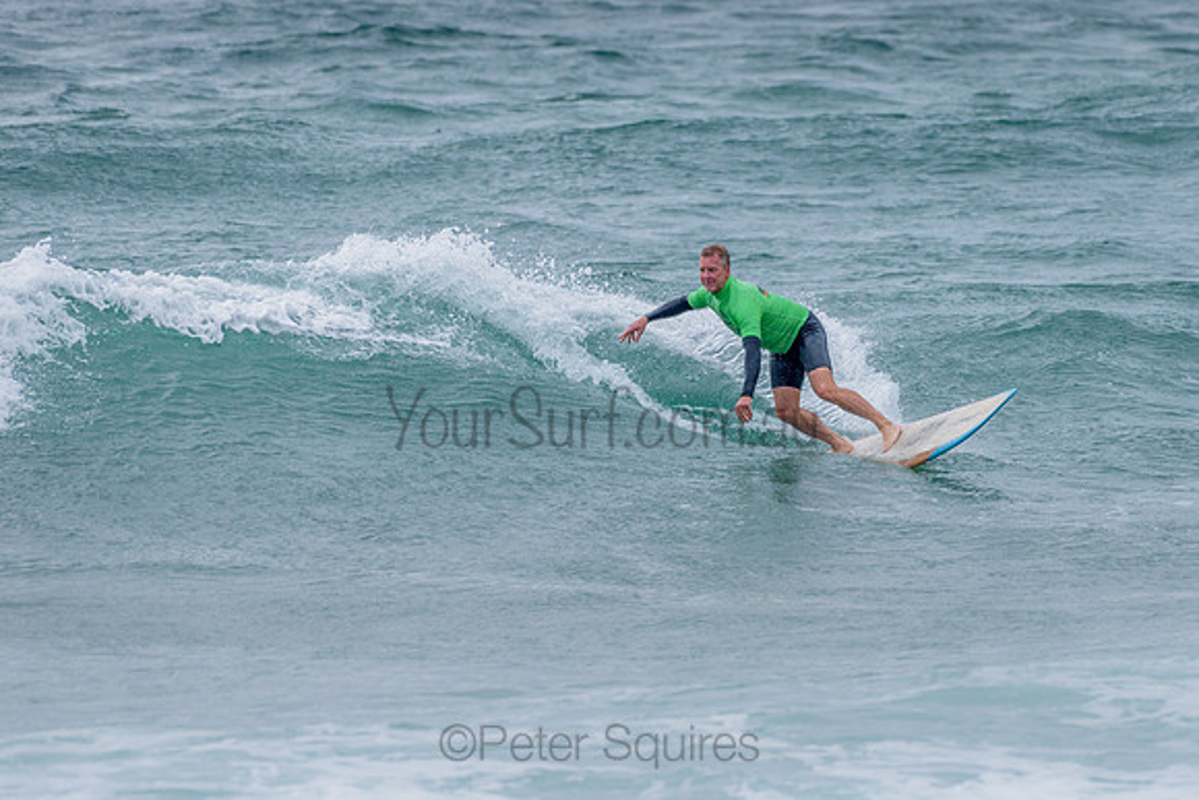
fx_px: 20421
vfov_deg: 2.2
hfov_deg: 3.4
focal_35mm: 613
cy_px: 310
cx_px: 723
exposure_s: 1/2000
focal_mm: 500
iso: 450
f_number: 5.6
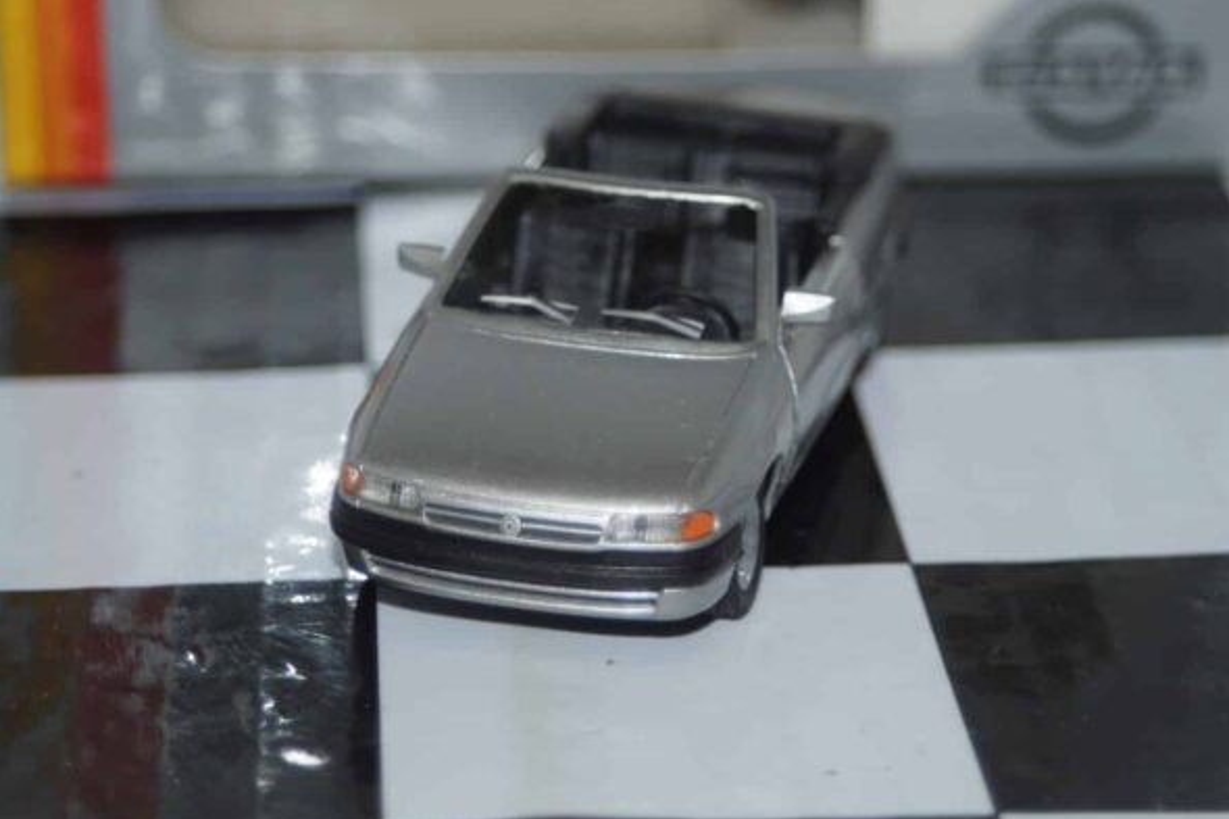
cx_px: 623
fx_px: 4164
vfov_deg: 11.2
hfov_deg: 16.8
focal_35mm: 122
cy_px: 413
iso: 200
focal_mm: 80
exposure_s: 1/60
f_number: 5.6
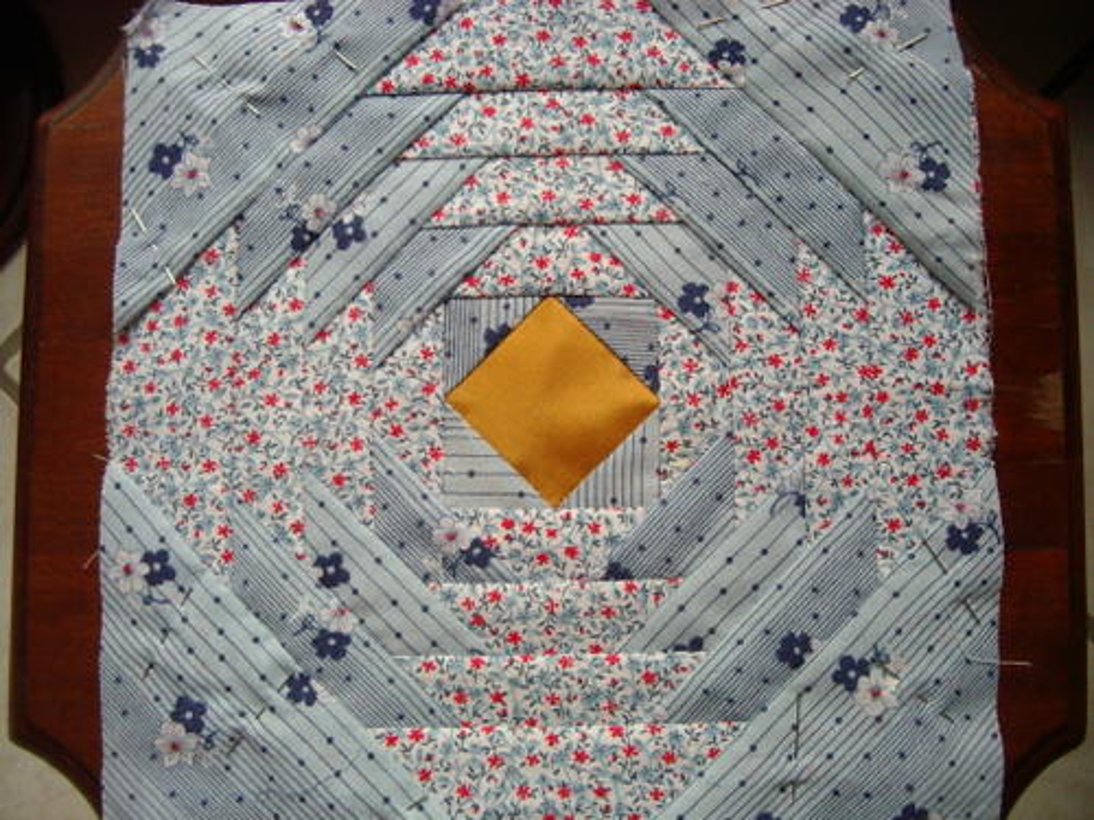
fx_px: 1201
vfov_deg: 37.7
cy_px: 410
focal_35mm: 38
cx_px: 547
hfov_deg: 49.0
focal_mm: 5.8
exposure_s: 1/80
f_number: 2.6
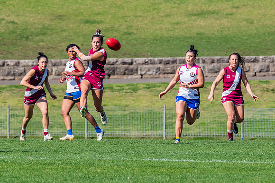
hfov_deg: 3.2
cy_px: 83
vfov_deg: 2.1
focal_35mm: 653
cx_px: 99
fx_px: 4986
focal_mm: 420
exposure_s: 1/1250
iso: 800
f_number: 10
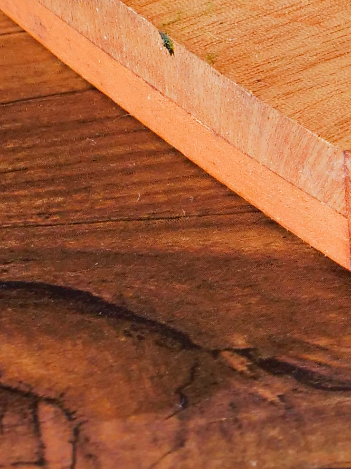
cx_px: 831
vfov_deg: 7.3
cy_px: -465
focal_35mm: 263
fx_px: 3557
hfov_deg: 5.5
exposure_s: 1/125
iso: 200
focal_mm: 25
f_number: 8
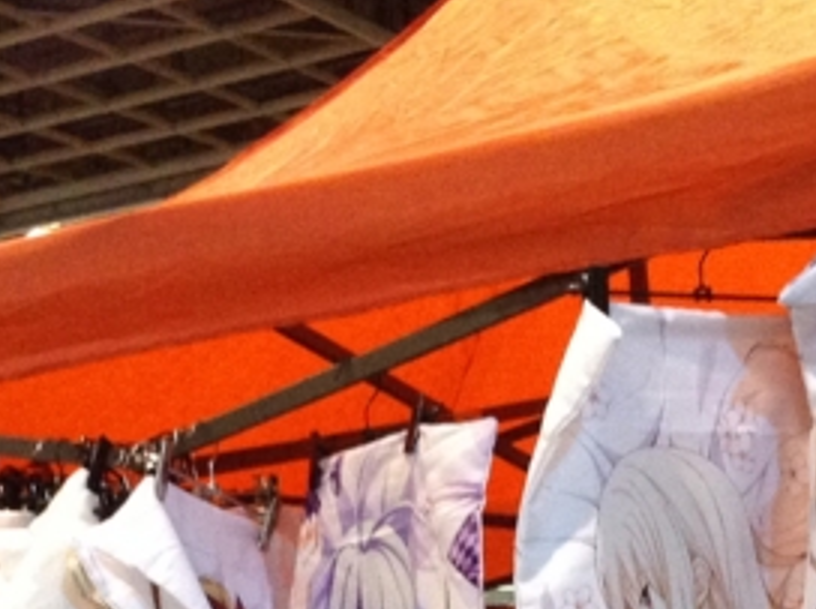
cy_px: 864
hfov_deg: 20.2
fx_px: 2283
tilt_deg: -6.5
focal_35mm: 97
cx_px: 582
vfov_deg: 14.4
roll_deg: +4.4
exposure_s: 1/24
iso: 200
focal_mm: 3.3
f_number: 2.4
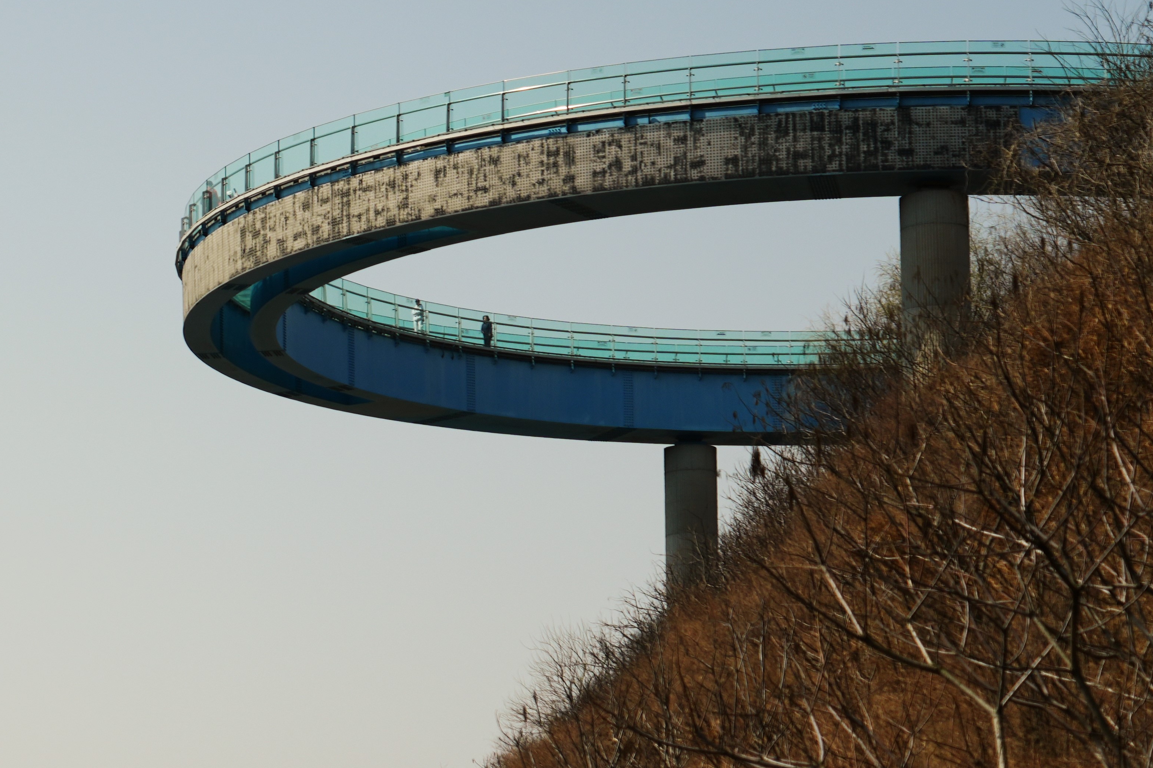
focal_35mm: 144
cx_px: -91
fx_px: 4611
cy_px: 570
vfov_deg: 9.5
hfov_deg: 14.0
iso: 100
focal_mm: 64
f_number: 4.5
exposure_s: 1/2000
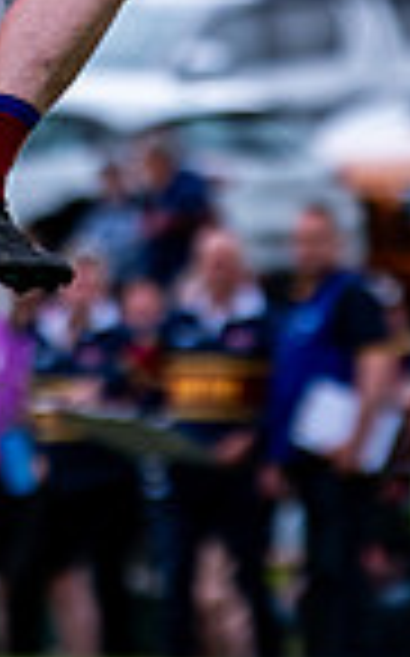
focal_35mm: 1417
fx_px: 25383
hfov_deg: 0.9
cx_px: 123
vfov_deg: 1.5
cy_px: -297
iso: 250
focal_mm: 200
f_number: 2.8
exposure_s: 1/1600
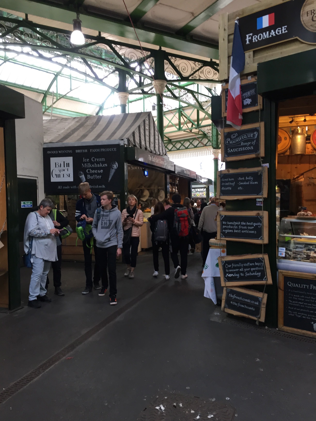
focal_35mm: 29
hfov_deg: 48.2
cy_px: 210
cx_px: 158
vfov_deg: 61.7
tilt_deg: -1.3
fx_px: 353
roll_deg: -1.0
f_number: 2.2
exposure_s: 1/33
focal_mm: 4.15
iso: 40
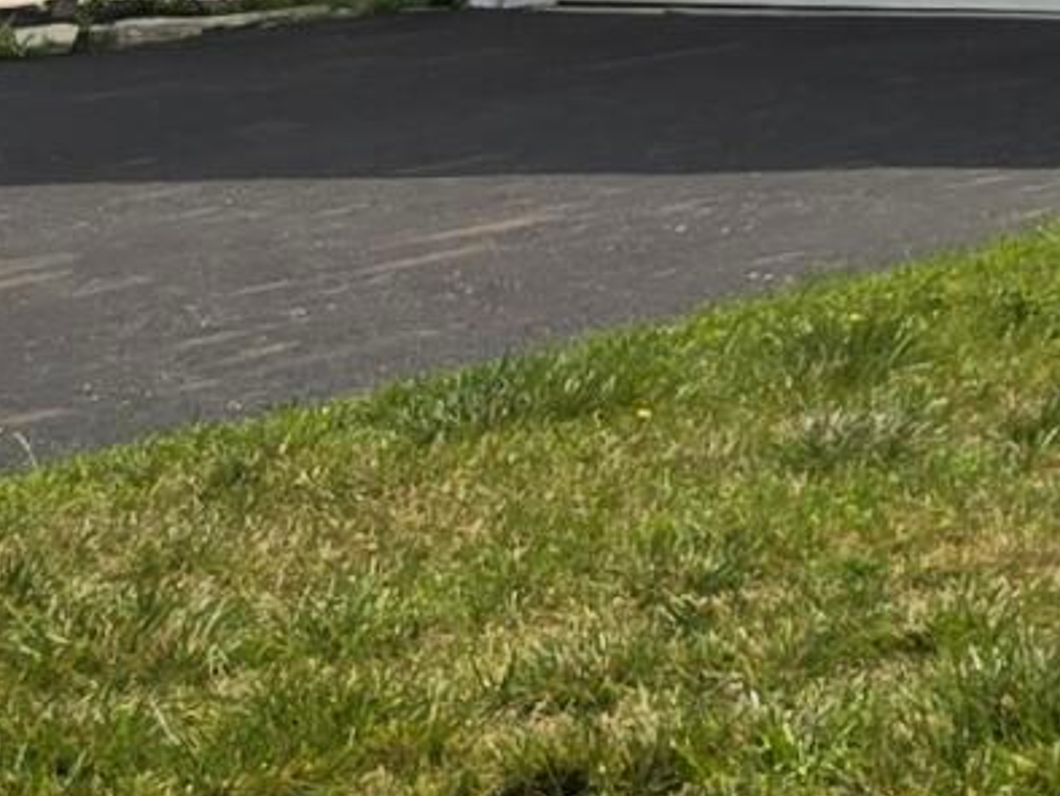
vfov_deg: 8.0
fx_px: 5362
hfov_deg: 9.6
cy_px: -920
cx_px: 2817
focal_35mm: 175
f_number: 1.8
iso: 25
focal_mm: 5.4
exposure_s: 1/2544
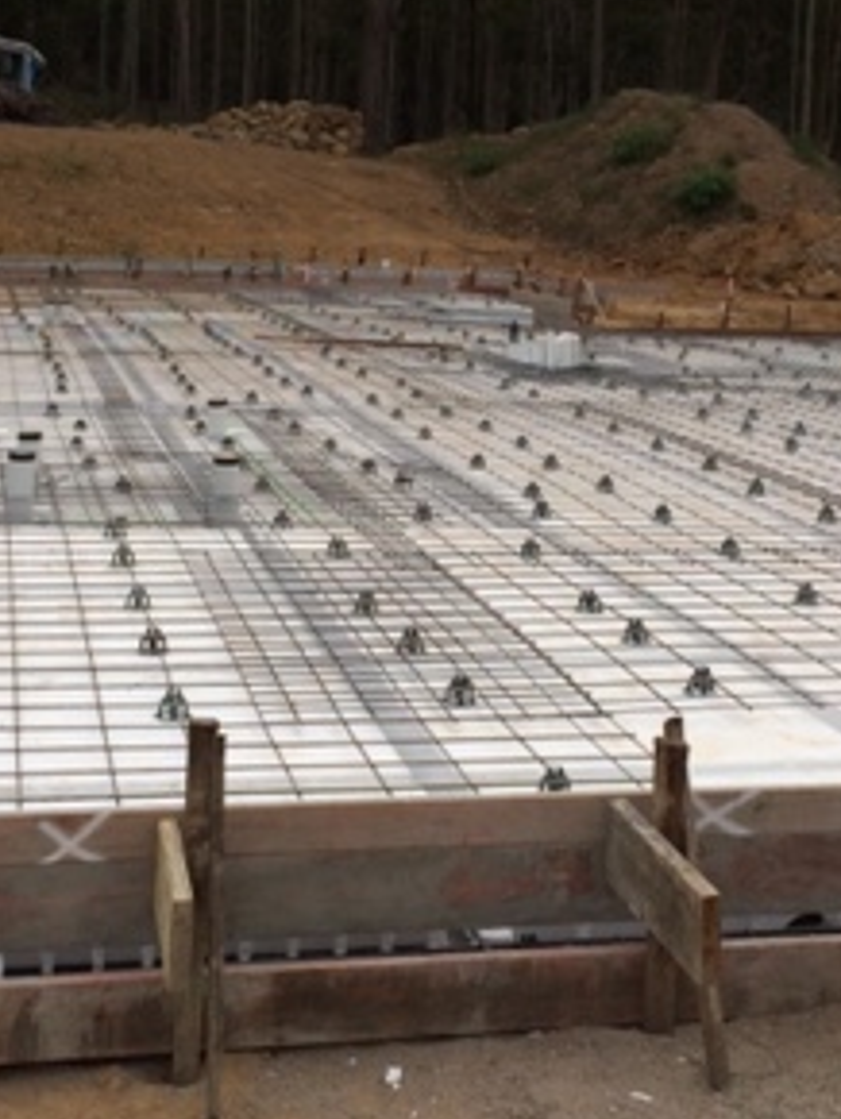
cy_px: 401
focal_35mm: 64
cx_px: 471
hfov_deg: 23.0
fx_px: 2070
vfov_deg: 30.1
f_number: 2.2
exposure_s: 1/2160
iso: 32
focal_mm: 4.15
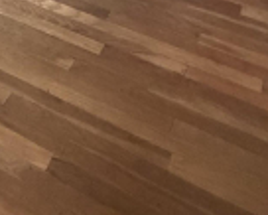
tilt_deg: -15.2
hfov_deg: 26.4
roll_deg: +1.2
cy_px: -219
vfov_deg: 16.8
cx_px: -17
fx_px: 532
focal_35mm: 67
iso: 1250
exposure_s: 1/60
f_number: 2.2
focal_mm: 2.22
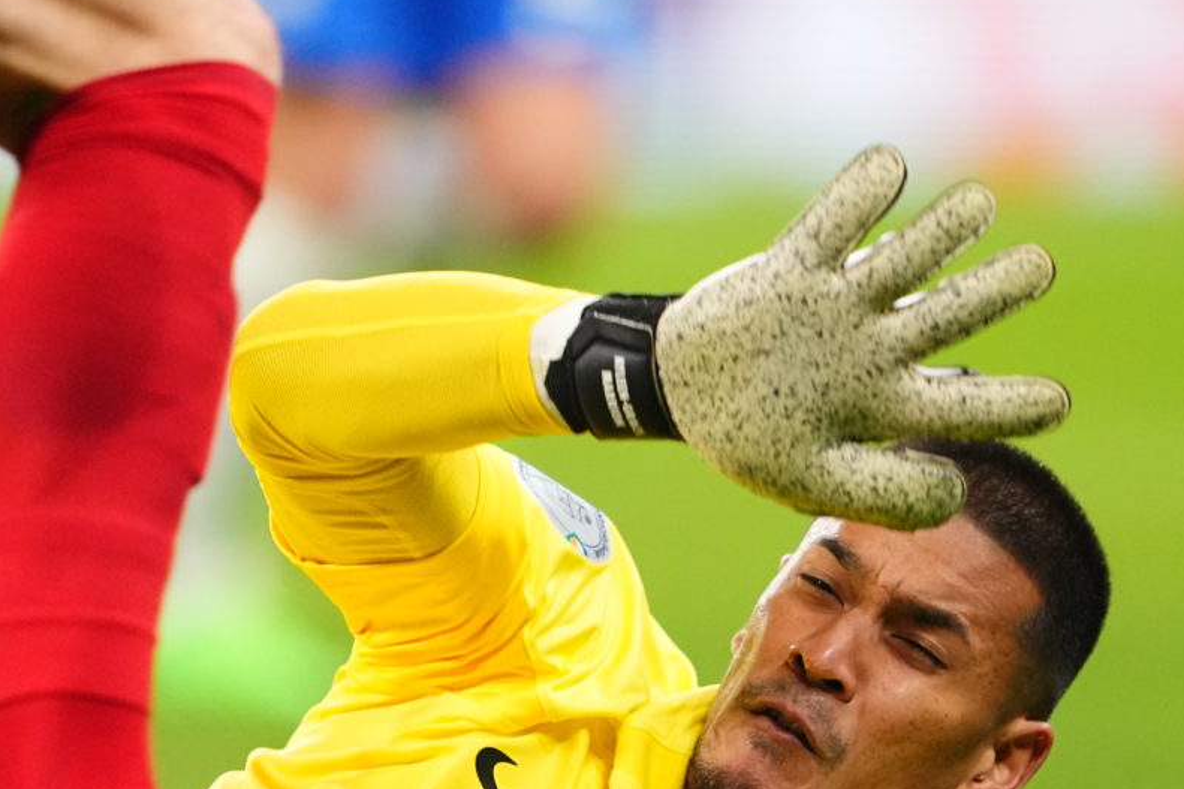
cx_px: 548
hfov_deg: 2.1
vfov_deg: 1.4
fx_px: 31926
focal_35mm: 971
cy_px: 364
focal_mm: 400
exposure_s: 1/2000
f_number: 2.8
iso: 4000
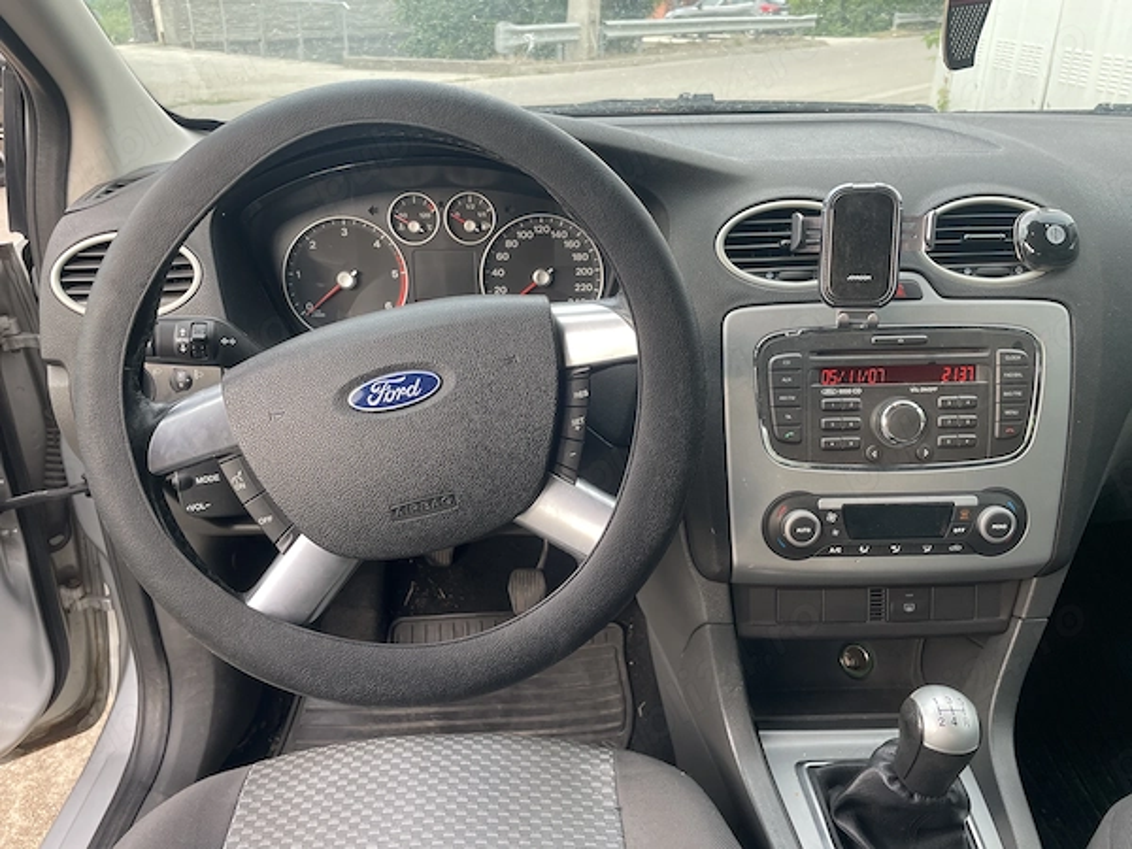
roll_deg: -0.4
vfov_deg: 53.1
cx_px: 566
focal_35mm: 26
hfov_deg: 67.3
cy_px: 424
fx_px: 850
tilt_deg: -28.2
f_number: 1.6
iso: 80
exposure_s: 1/121
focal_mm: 4.2
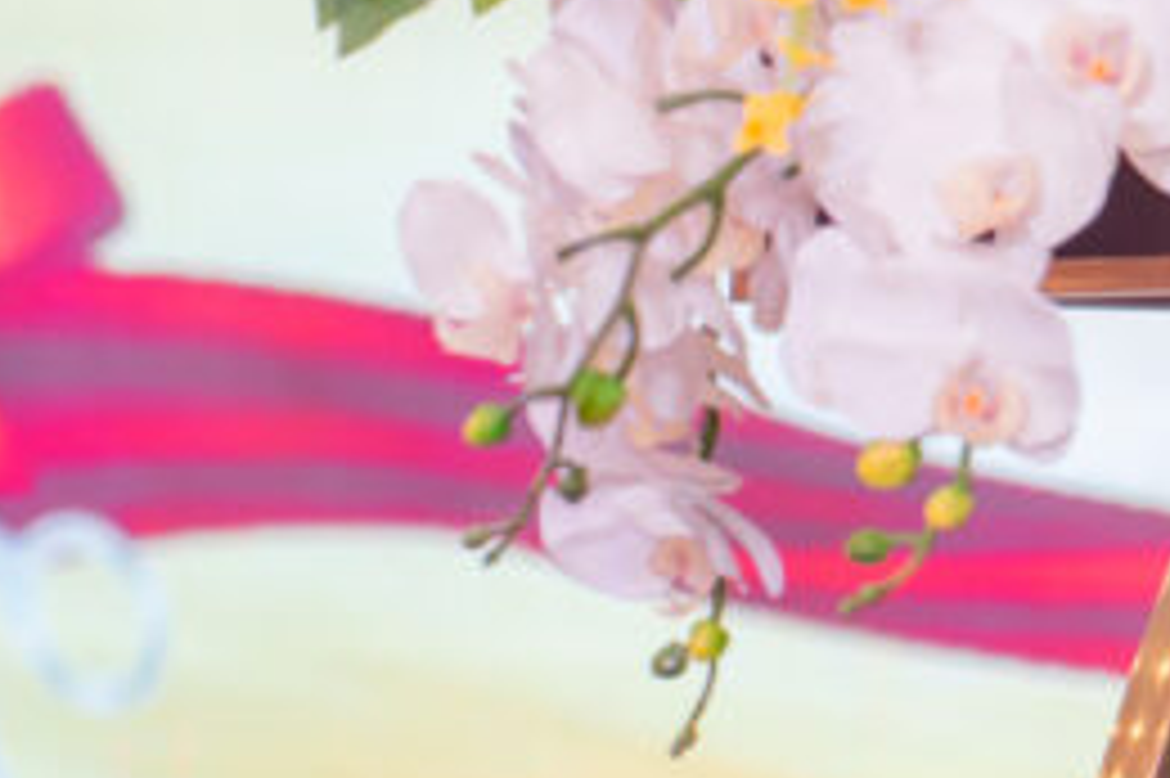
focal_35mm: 319
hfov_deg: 6.3
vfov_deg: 4.3
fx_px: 10361
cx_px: 2398
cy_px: 0
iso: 1000
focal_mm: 69
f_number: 3.2
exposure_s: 1/200
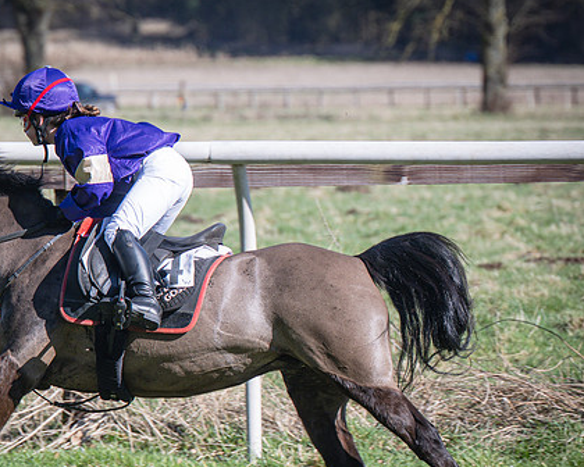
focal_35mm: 377
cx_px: 371
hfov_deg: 5.1
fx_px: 6516
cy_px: 240
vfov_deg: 4.1
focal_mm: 140
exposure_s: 1/1000
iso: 125
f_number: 4
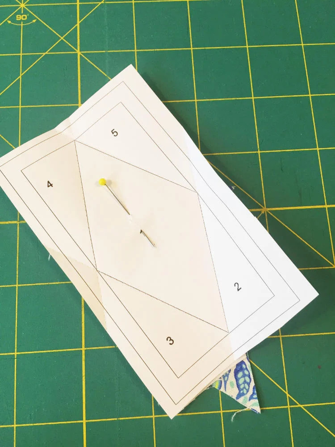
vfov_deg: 61.7
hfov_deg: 48.2
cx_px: 168
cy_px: 224
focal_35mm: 29
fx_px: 374
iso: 64
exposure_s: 1/33
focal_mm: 4.2
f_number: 2.2
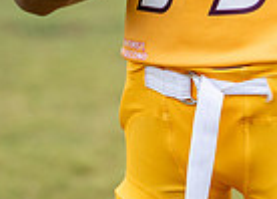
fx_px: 2072
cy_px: -218
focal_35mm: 263
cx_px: 223
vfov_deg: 5.4
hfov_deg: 7.6
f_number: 1.2
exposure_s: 1/1250
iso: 320
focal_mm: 50
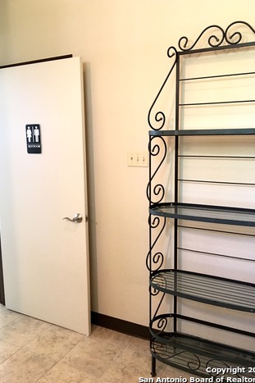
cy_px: 188
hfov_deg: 42.3
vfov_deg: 60.3
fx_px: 330
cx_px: 122
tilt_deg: -9.4
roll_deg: +1.4
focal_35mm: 31
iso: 100
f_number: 2.2
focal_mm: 4.15
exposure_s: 1/15
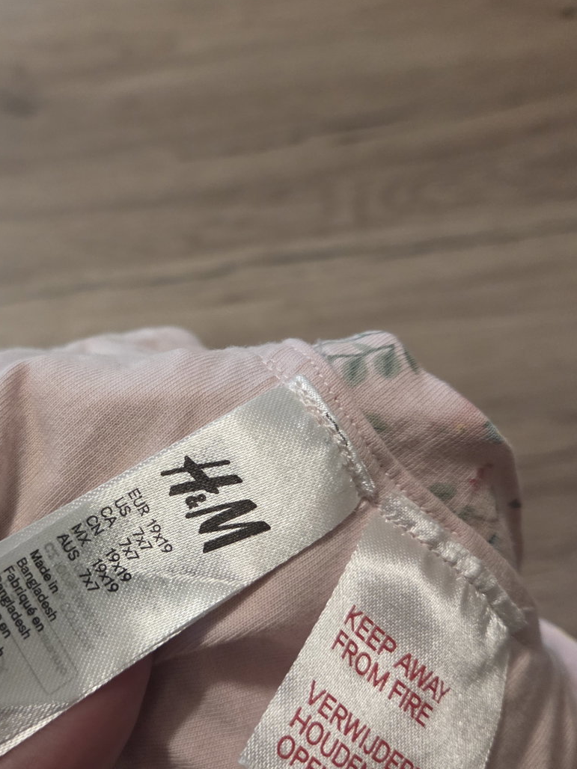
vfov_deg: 50.1
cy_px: 406
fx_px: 822
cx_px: 143
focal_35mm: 37
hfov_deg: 37.7
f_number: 1.8
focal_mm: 5.4
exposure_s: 1/100
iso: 1000
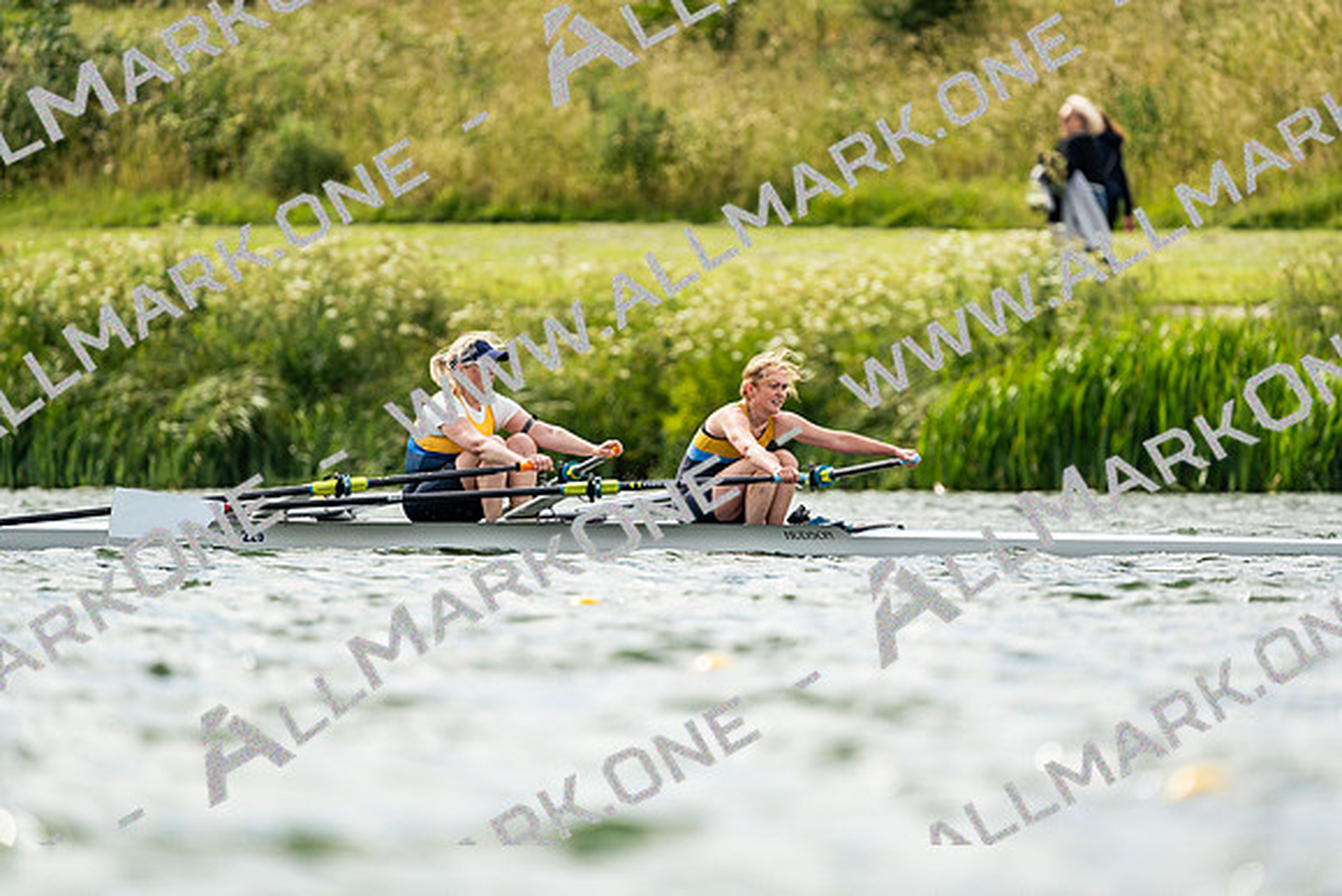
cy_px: 448
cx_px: 671
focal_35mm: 600
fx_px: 22371
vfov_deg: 2.3
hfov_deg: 3.4
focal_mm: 600
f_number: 6.3
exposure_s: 1/2000
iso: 400
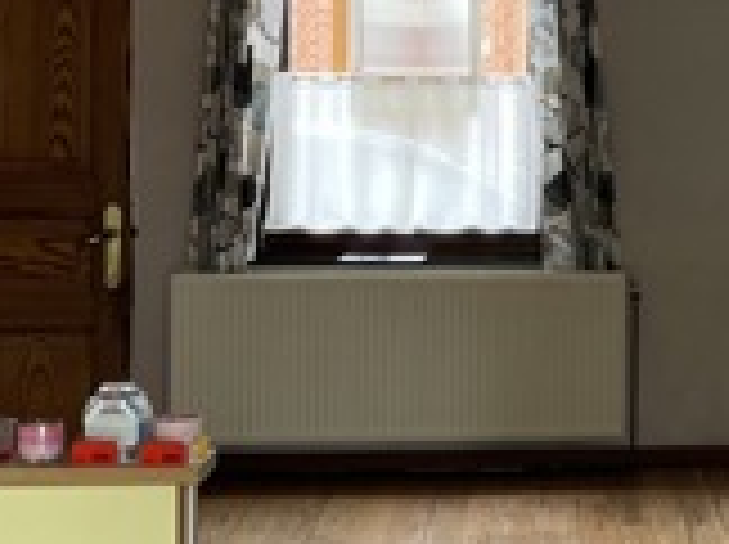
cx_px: 837
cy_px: 139
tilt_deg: -1.9
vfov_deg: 14.3
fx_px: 2166
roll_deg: -0.3
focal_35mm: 103
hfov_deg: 18.3
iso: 100
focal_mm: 5.1
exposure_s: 1/121
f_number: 1.6
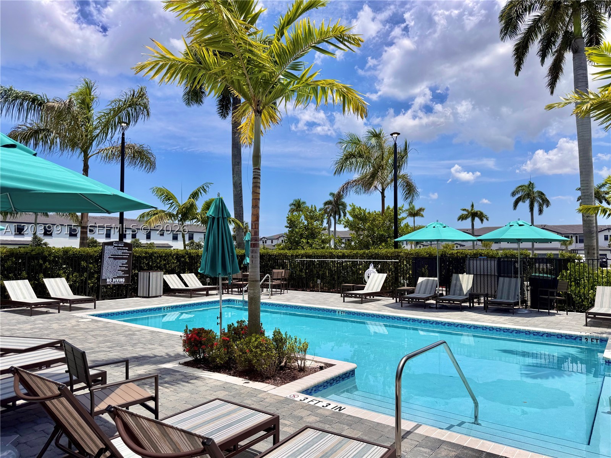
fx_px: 424
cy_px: 229
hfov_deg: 71.6
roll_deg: -0.1
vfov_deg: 56.8
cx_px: 306
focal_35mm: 24
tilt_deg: +1.8
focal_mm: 6.76
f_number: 1.78
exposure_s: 1/9091
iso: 80
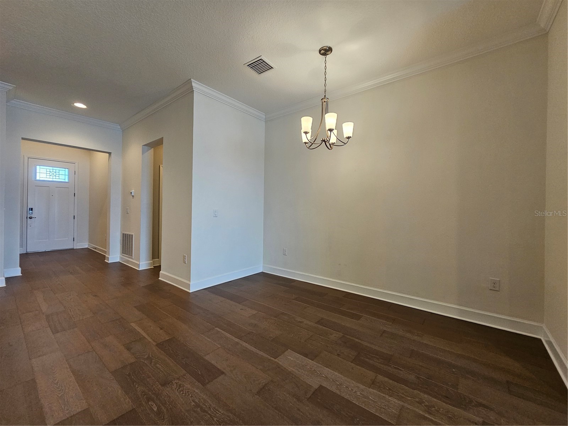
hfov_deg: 106.2
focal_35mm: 13
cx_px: 284
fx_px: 213
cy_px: 213
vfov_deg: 89.9
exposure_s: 1/60
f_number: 2.2
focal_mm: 2.2
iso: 200
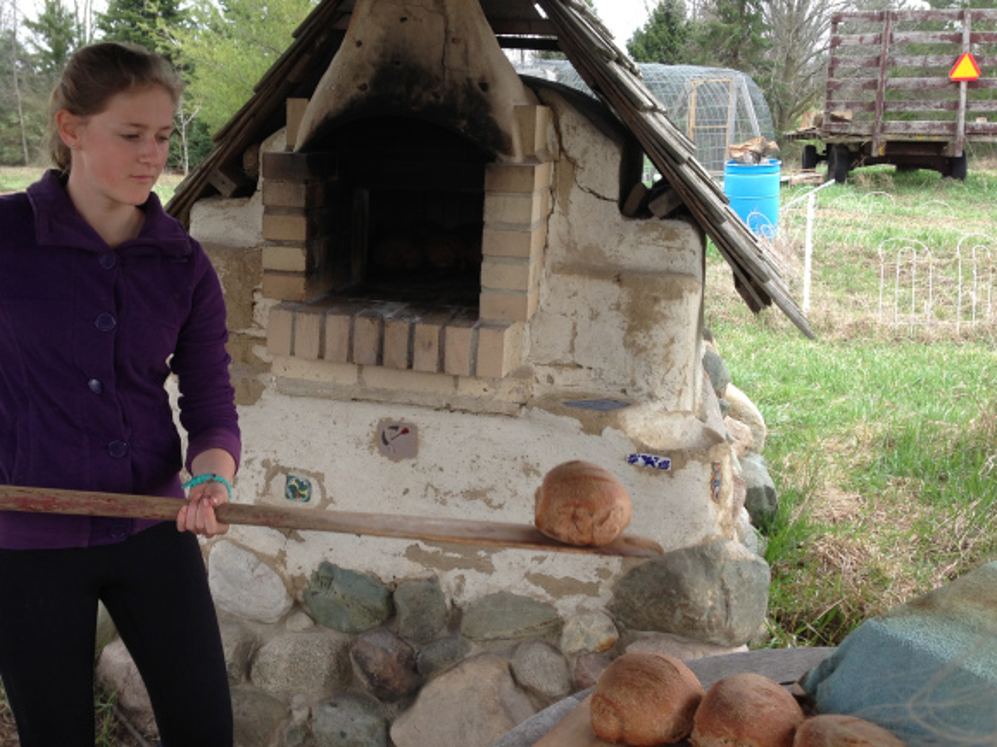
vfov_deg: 35.9
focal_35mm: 40
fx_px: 1152
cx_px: 397
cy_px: 361
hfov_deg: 46.5
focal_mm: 4.13
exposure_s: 1/170
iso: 50
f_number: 2.4
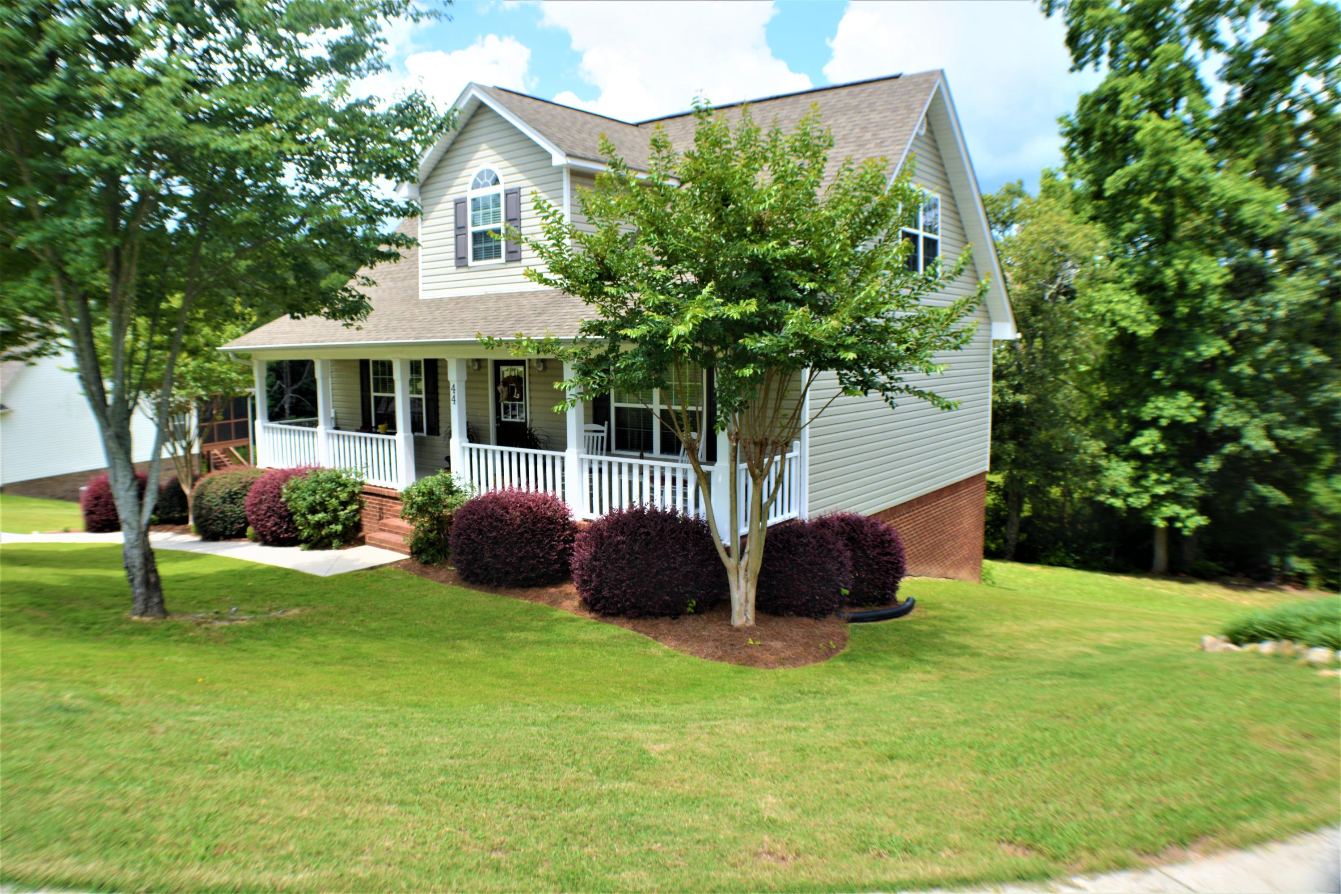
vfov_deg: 41.7
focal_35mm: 32
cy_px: 447
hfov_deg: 59.5
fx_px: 1173
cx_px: 670
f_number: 8
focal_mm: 21
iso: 180
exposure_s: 1/250
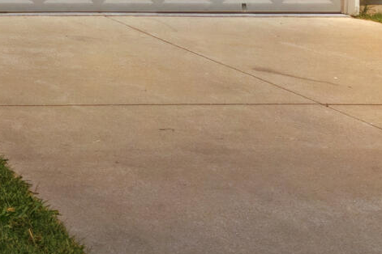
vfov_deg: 12.6
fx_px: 1082
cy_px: -150
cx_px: -319
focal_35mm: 102
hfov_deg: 16.5
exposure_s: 1/50
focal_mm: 16
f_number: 22
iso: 400
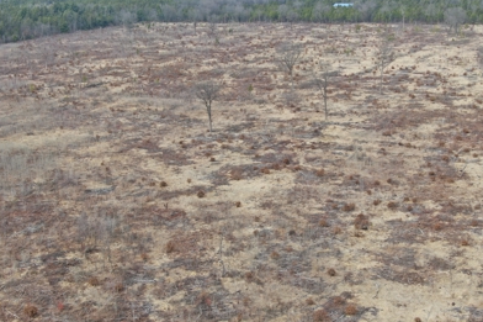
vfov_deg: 26.5
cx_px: 238
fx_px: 684
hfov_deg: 38.9
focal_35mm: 51
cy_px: 147
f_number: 3.8
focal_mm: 8.6
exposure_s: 1/320
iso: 100
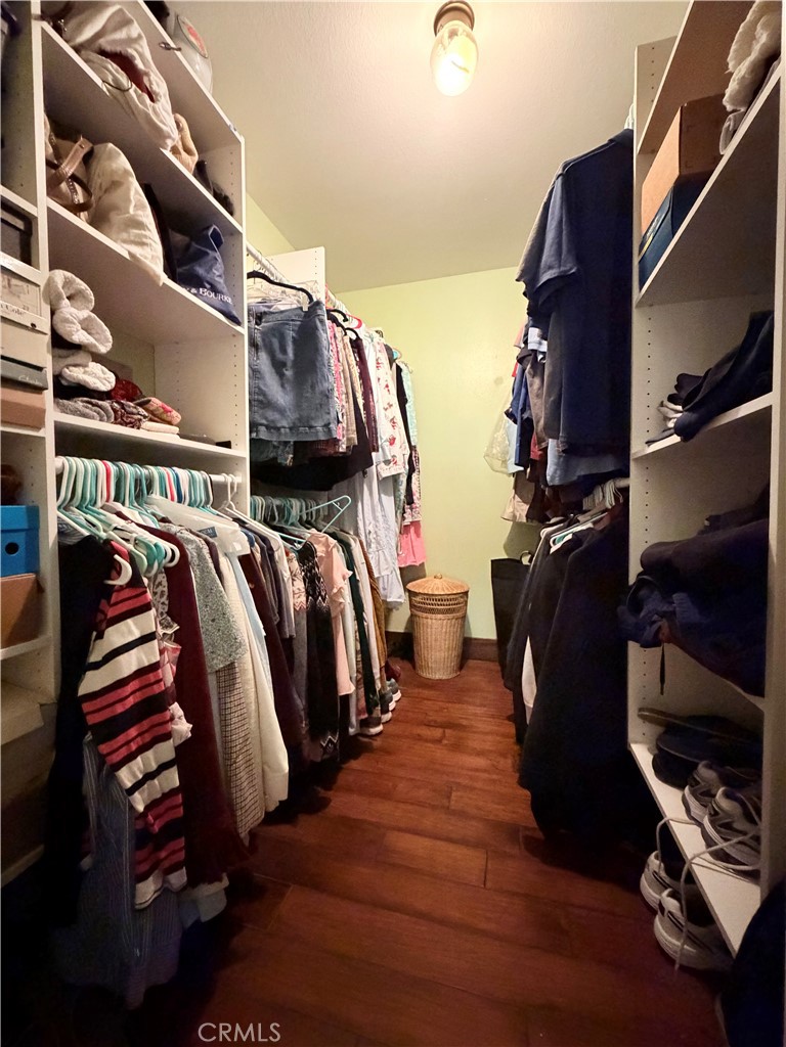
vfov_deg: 102.1
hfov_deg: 85.7
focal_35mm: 14
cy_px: 524
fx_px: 424
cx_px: 393
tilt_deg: -1.4
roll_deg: +0.1
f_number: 2.2
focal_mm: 2.22
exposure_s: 1/40
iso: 1600
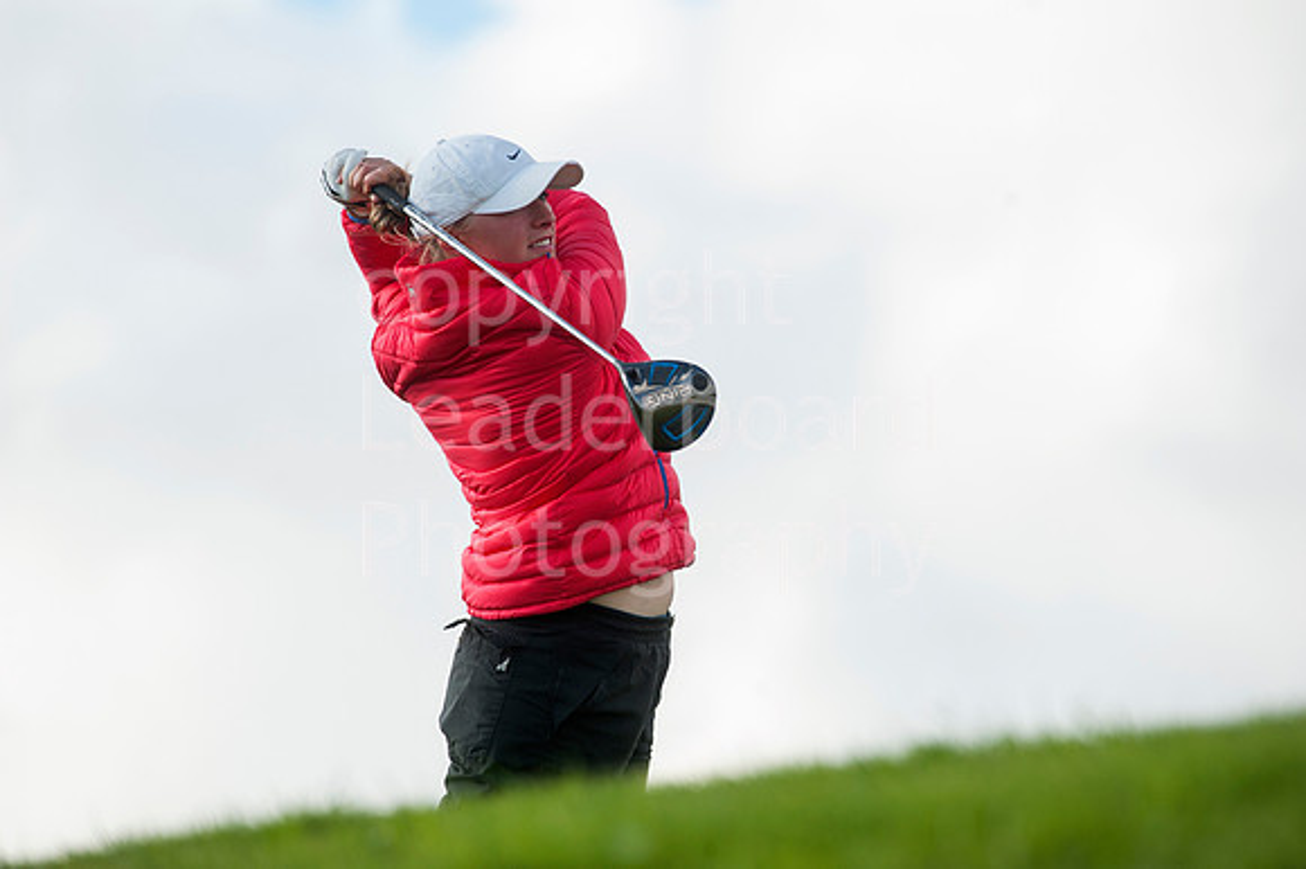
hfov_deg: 6.9
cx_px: 653
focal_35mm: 300
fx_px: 10877
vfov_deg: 4.6
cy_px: 434
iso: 500
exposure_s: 1/1600
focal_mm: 300
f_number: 8
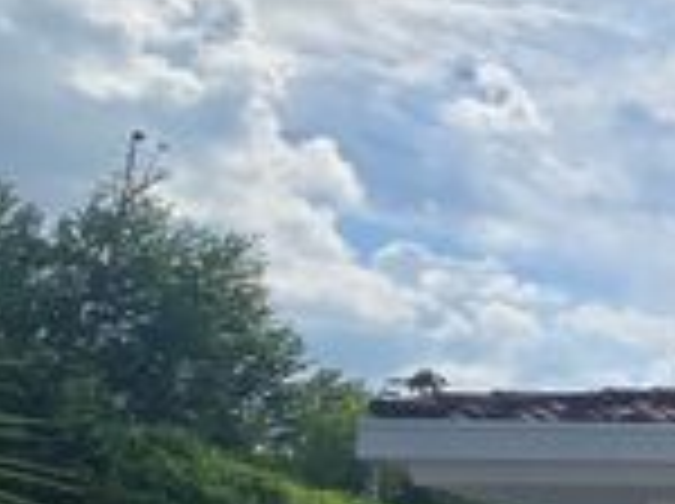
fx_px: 1129
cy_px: 459
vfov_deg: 24.4
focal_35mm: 58
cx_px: 1339
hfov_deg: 19.4
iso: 50
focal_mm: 2.2
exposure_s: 1/5116
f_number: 2.2
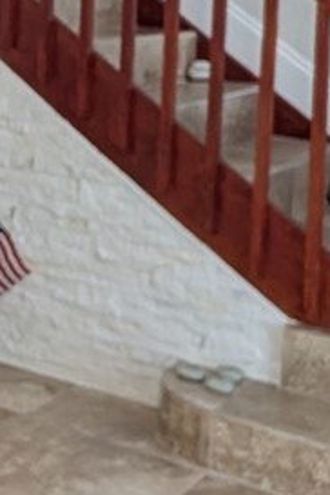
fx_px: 1004
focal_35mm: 73
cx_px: -189
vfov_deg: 26.7
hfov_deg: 16.7
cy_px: 47
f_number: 1.7
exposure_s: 1/60
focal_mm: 2.02
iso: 191
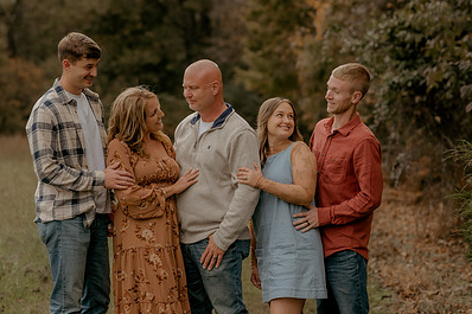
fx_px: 1625
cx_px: 206
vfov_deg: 11.0
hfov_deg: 16.5
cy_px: 156
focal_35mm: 124
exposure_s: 1/640
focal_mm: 85
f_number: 2.8
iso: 125
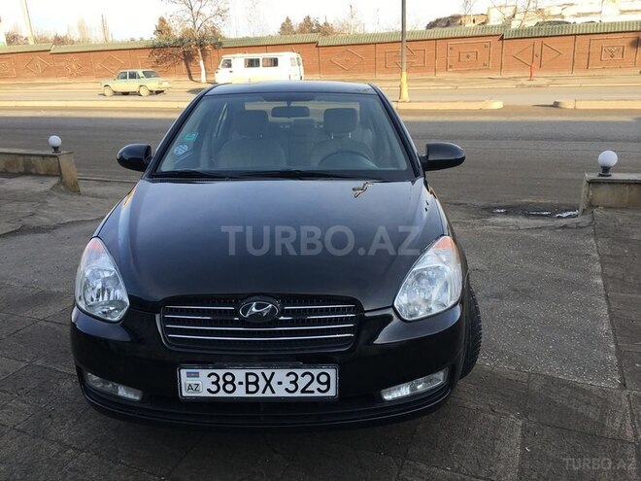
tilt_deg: -18.7
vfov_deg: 48.2
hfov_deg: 61.7
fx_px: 537
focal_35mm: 29
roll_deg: +4.0
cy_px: 240
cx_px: 320
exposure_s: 1/368
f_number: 2.2
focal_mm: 4.15
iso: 25
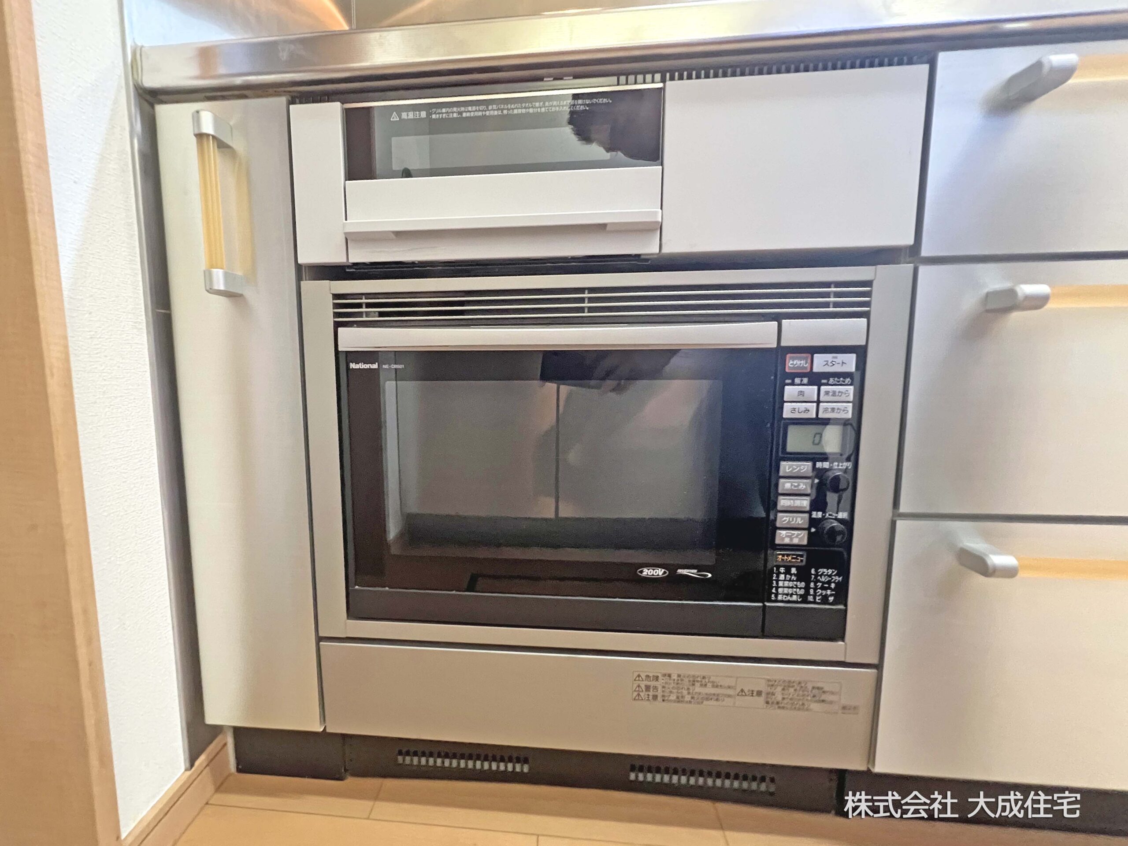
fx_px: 424
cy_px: 423
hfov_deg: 106.2
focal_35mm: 13
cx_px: 564
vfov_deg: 89.9
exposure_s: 1/50
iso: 640
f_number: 1.8
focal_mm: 1.57
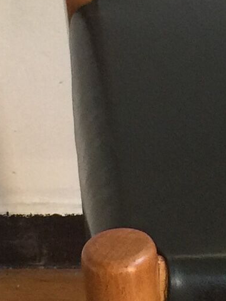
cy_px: 57
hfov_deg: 7.7
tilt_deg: -30.1
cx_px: 446
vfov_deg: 10.6
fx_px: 1618
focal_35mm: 186
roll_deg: +1.1
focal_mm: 4.15
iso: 64
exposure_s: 1/33
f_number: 2.2
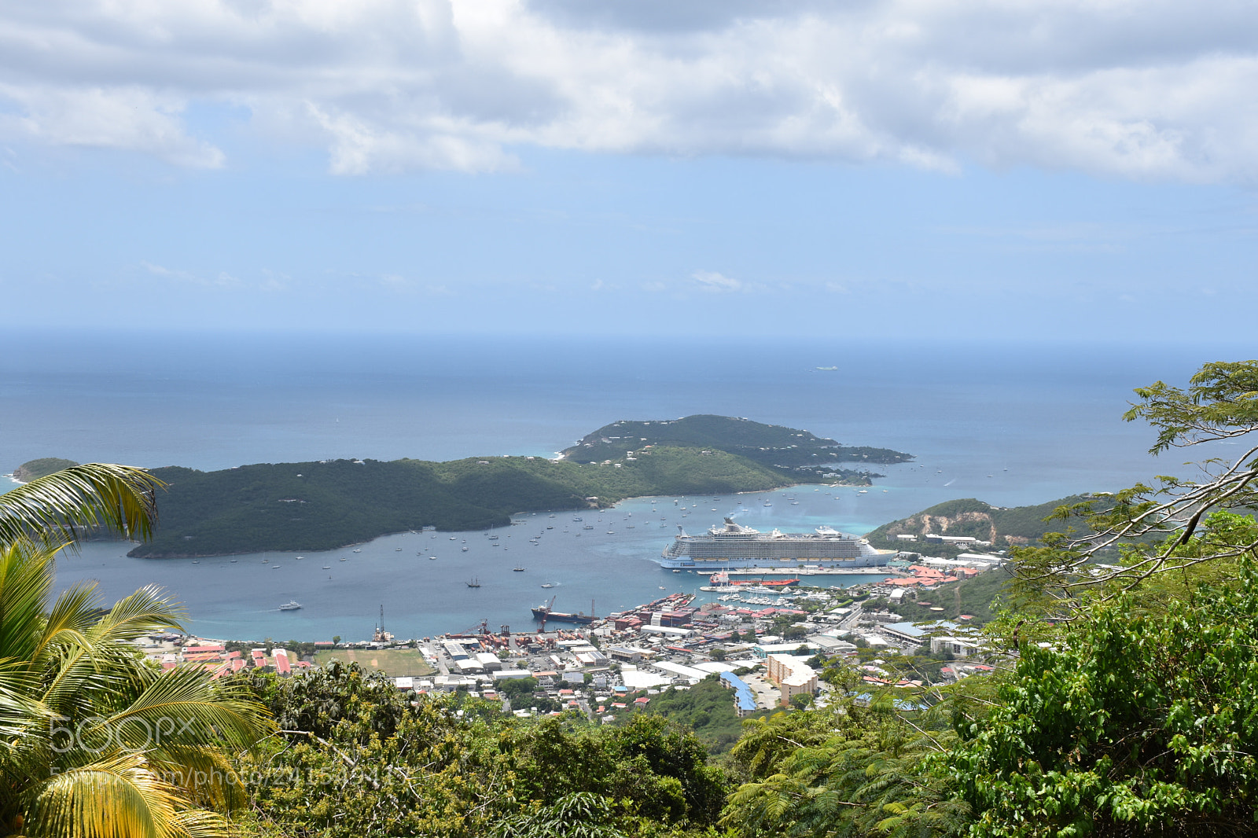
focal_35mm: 48
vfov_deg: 28.1
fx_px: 1677
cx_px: 629
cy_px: 419
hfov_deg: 41.1
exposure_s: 1/400
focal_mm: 32
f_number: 10
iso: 200
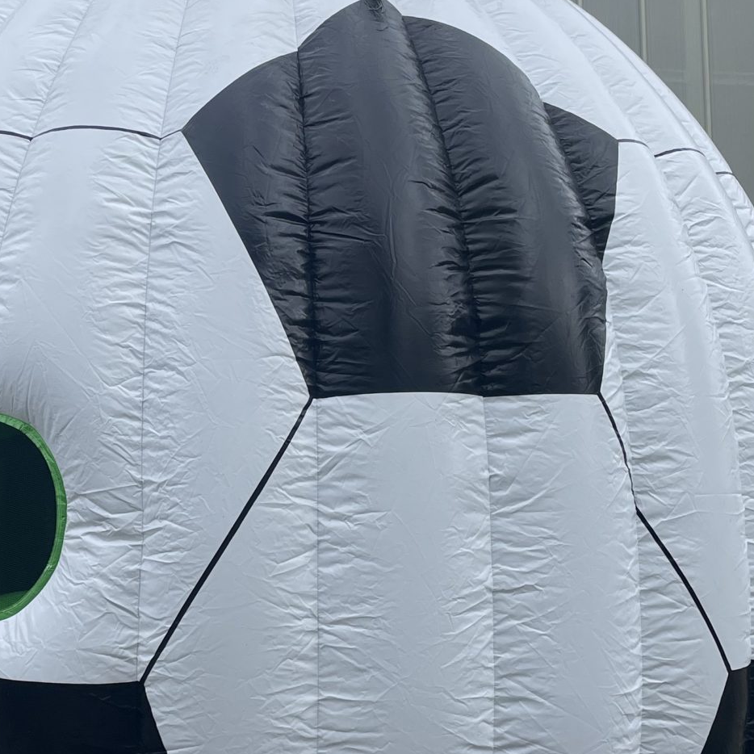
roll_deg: +0.9
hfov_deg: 27.1
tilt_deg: +7.3
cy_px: 319
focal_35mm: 63
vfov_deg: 27.3
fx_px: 1553
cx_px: 222
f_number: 1.6
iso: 32
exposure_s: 1/2304
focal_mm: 4.2
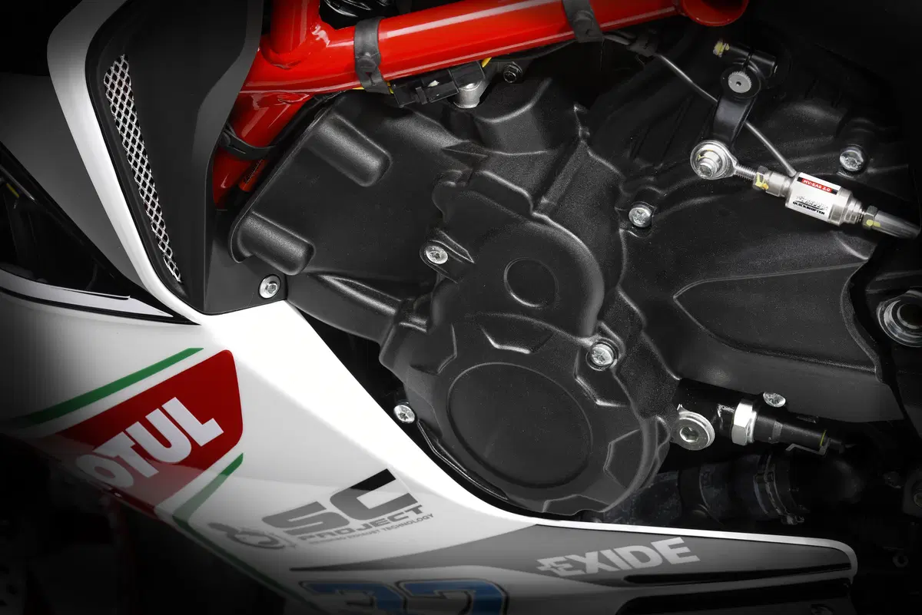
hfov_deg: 14.6
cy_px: 308
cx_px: 461
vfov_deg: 9.8
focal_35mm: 140
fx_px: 3587
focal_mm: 140
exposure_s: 1/200
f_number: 13
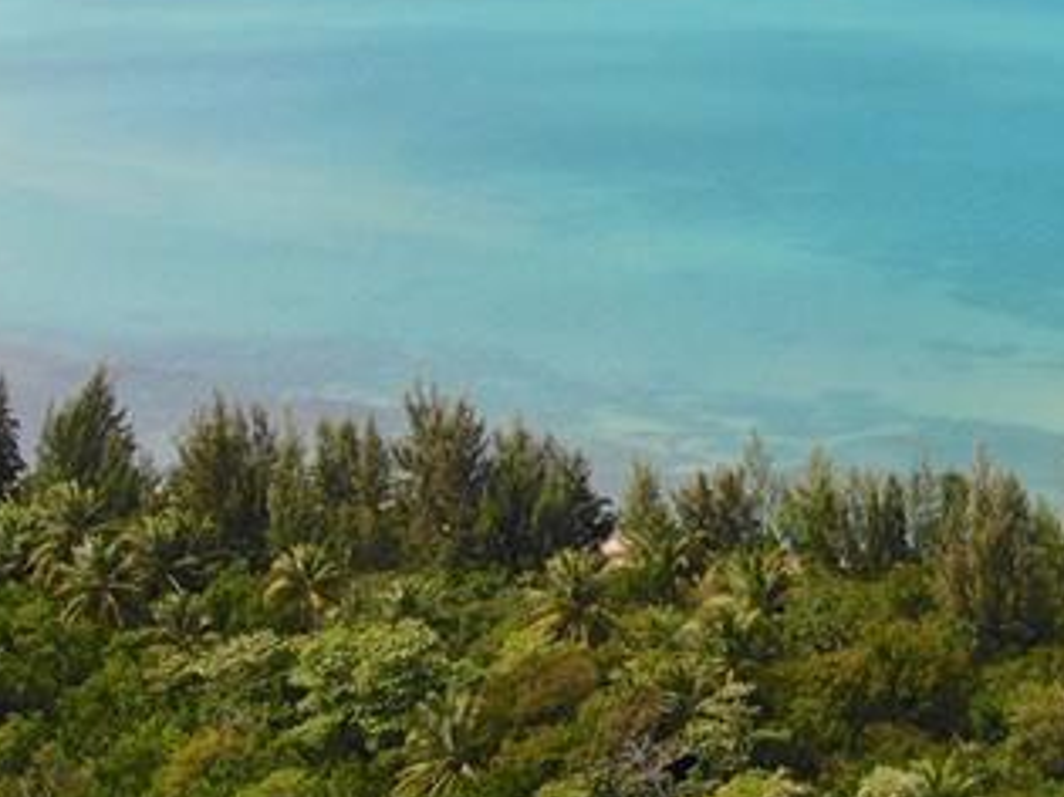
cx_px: 1351
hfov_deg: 22.6
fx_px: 2397
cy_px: 380
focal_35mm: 78
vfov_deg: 18.9
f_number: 2.8
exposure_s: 1/939
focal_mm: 4.5
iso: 100
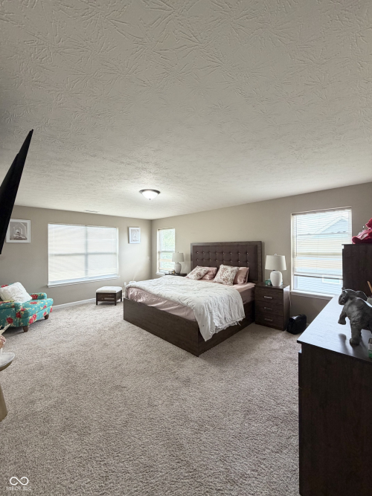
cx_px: 186
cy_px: 248
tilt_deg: +0.4
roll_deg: -0.1
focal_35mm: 14
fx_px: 201
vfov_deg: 102.1
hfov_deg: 85.7
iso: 160
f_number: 2.2
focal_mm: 2.22
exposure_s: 1/60
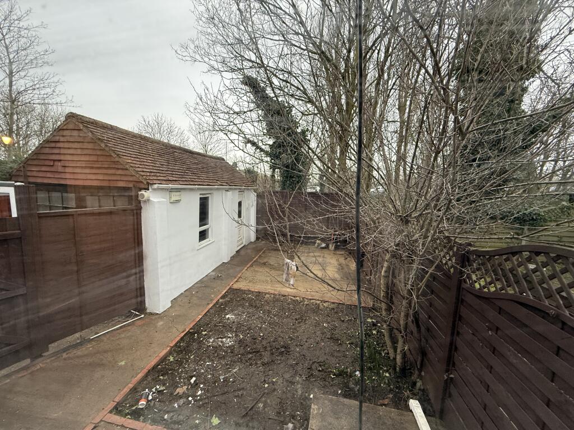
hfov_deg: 102.1
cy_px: 215
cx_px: 287
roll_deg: -2.1
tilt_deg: -6.8
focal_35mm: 14
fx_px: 232
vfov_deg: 85.7
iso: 160
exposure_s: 1/99
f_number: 2.2
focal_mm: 2.22
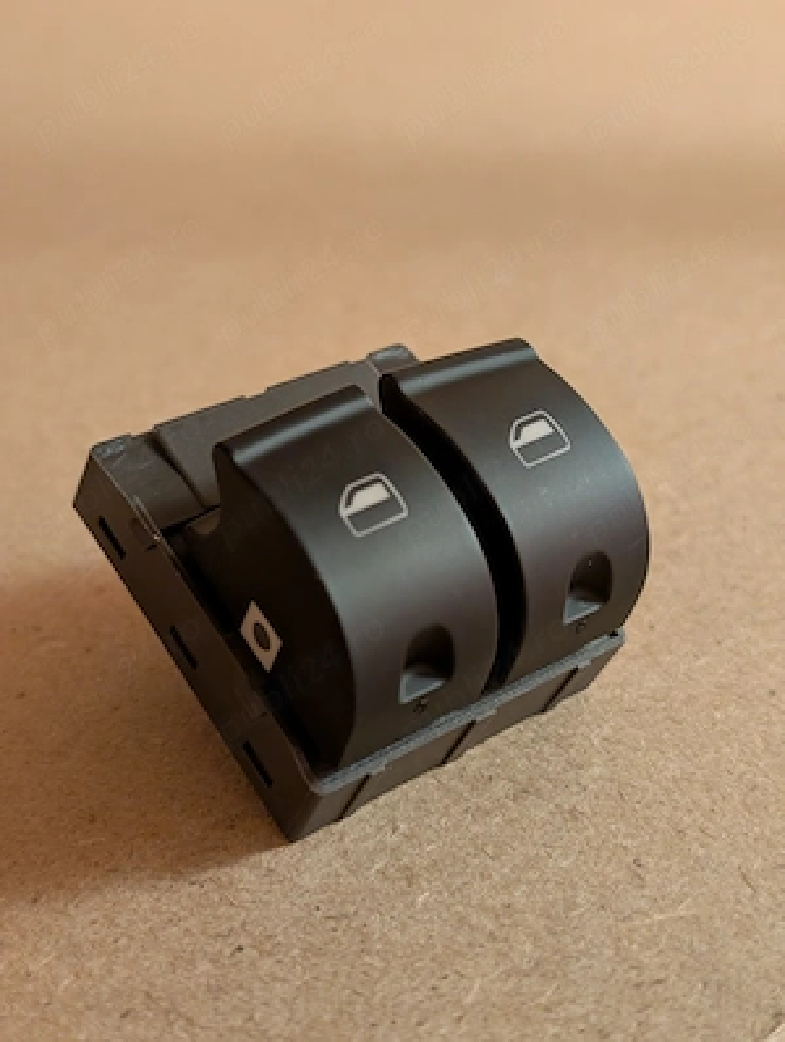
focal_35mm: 49
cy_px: 521
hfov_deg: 29.8
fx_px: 1477
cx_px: 392
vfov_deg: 38.8
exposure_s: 1/16.7
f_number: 1.68
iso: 809
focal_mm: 6.9
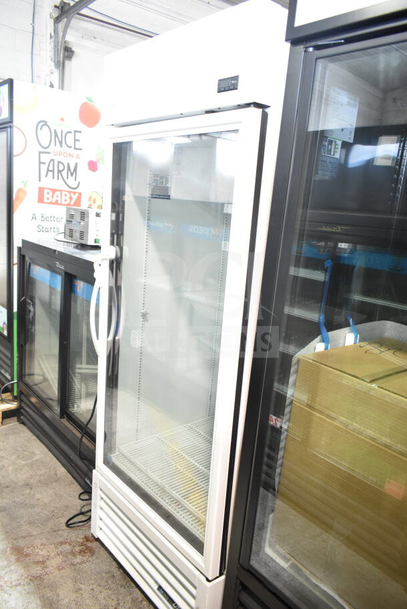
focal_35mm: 27
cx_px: 204
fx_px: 457
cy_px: 304
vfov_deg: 67.4
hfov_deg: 48.0
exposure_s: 1/40
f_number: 3.5
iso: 1600
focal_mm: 18
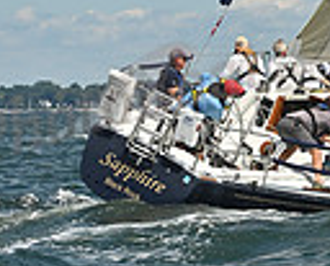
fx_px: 2907
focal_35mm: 297
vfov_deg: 5.1
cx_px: 468
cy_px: -336
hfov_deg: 6.4
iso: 250
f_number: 10
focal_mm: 70
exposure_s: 1/1250
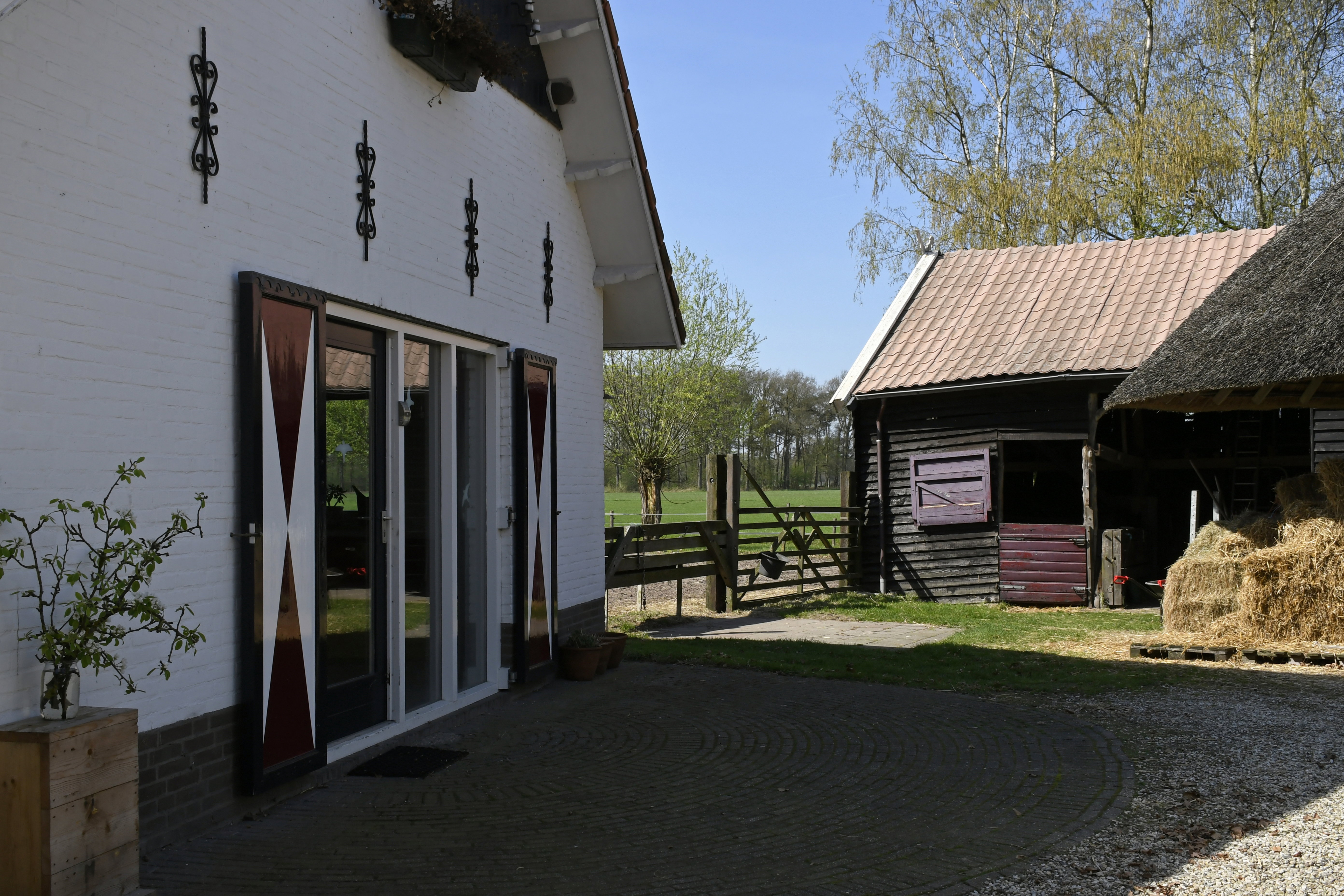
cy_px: 448
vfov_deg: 38.9
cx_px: 672
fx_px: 1269
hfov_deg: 55.8
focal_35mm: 34
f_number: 11
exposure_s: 1/500
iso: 320
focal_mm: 23
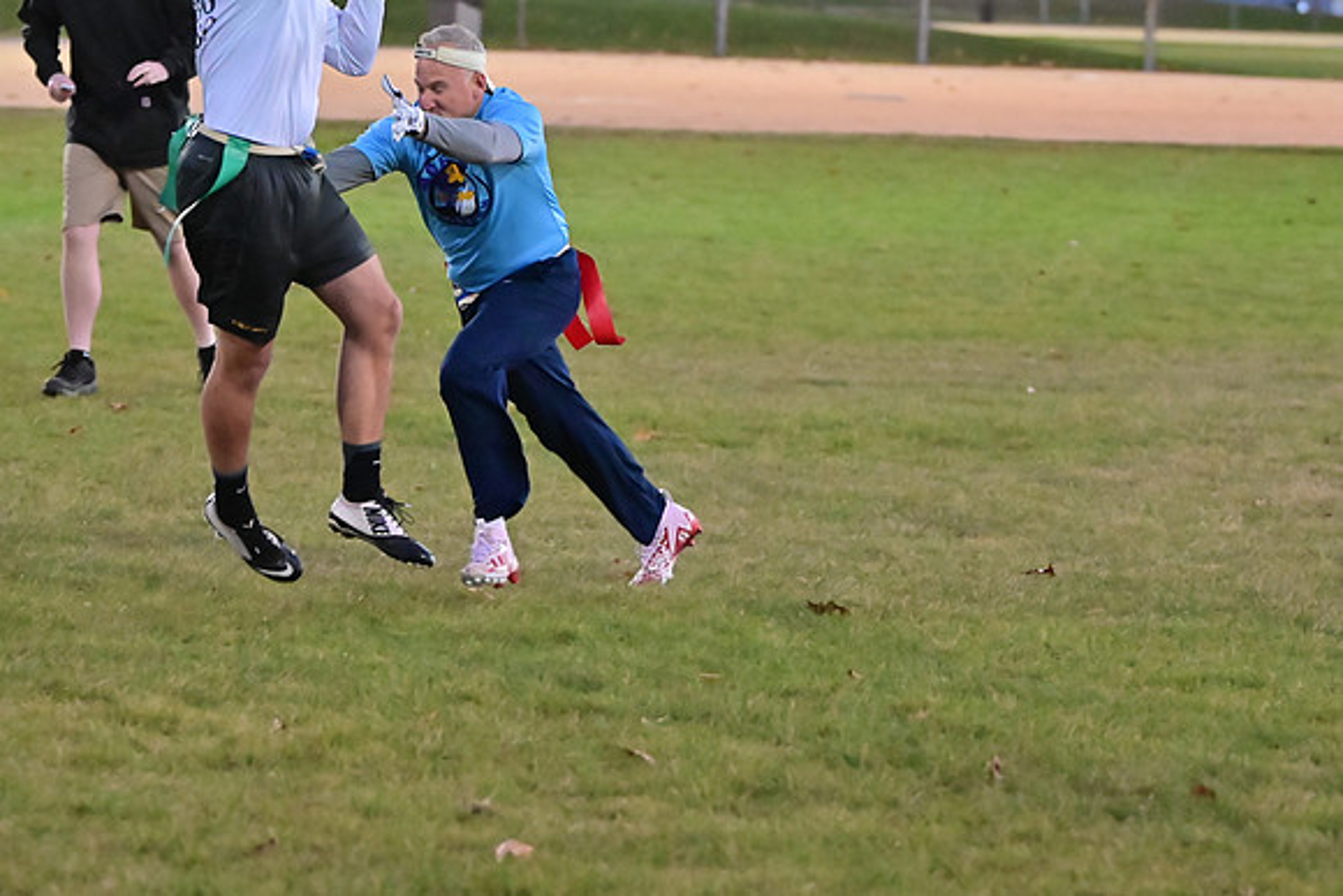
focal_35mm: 172
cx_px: 672
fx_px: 6418
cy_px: 448
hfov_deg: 11.9
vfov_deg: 8.0
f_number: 4
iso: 6400
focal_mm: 115
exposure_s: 1/640
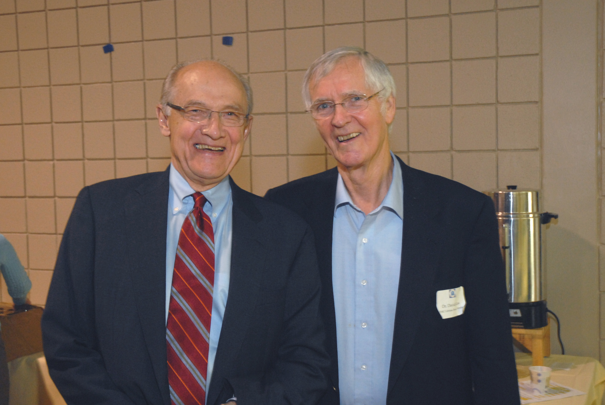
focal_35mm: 52
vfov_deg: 26.1
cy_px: 204
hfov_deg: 38.1
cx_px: 305
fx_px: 875
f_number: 5
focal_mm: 34
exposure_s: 1/50
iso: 800
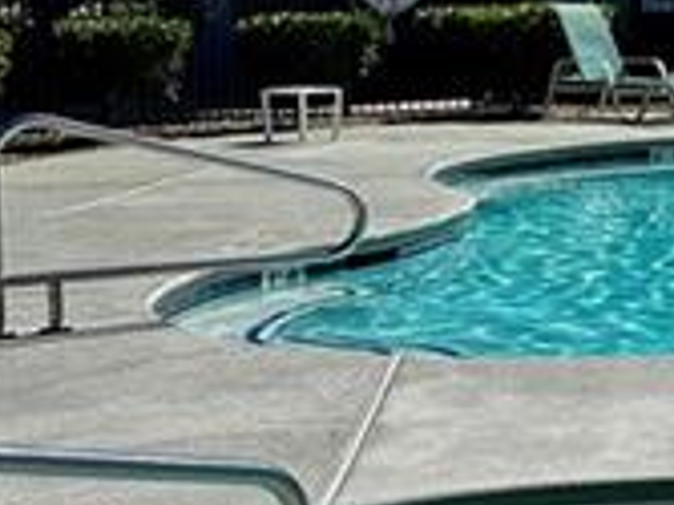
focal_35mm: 115
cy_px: 125
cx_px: 1421
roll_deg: -0.8
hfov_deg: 14.0
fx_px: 2238
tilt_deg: -4.5
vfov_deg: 12.8
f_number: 1.78
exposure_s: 1/7042
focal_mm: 6.86
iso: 80
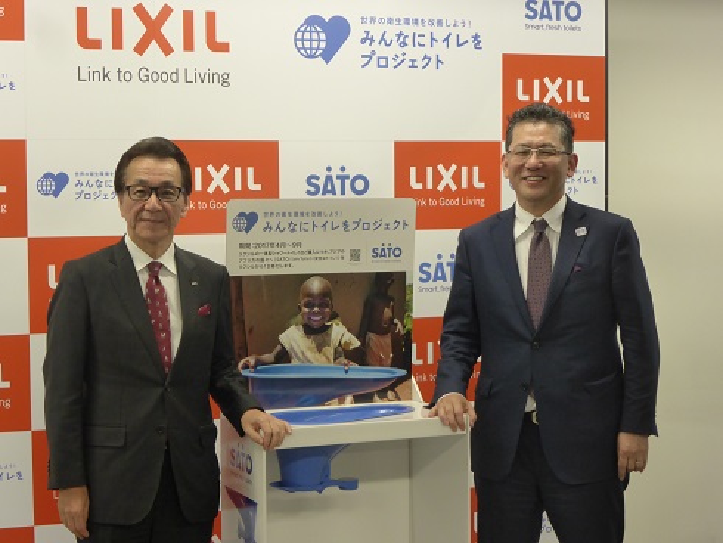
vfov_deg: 19.9
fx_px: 1546
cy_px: 272
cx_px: 362
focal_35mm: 74
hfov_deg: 26.3
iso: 400
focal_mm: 12.5
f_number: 5
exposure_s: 1/40
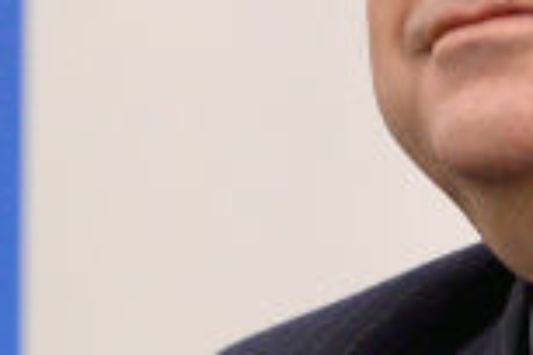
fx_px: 11488
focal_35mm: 776
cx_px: 178
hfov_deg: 2.7
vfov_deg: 1.8
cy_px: 567
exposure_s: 1/250
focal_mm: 116
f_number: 2.8
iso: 4000
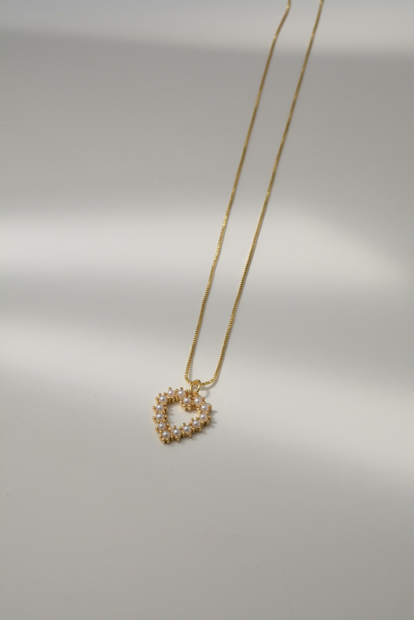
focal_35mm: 68
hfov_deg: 20.2
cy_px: 310
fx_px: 1164
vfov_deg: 29.9
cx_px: 207
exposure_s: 1/1000
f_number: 14
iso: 500
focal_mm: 45
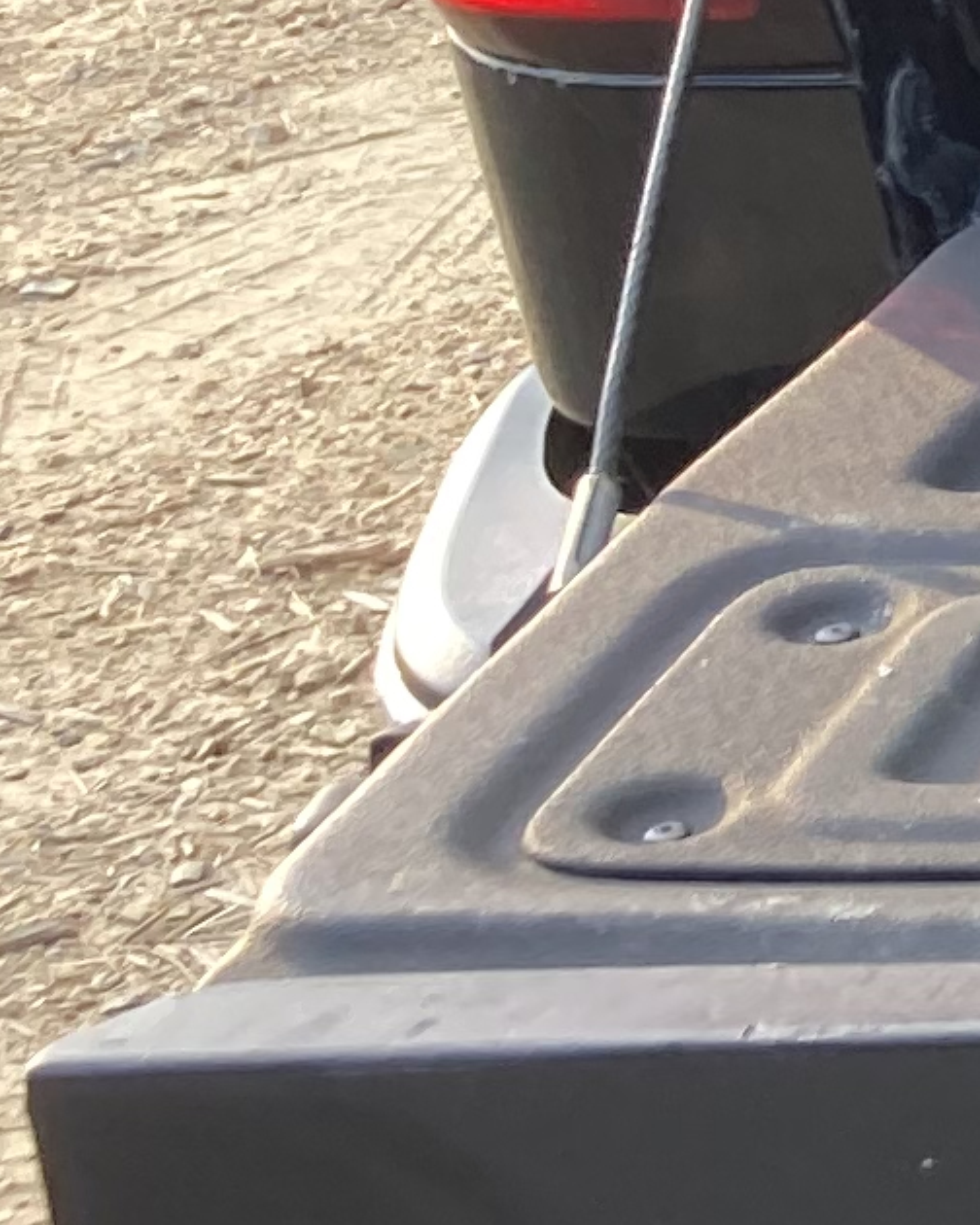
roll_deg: +0.3
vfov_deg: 10.7
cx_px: 3545
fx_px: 6345
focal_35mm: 175
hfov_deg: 7.2
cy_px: -515
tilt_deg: -16.5
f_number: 1.8
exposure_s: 1/121
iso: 40
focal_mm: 3.99
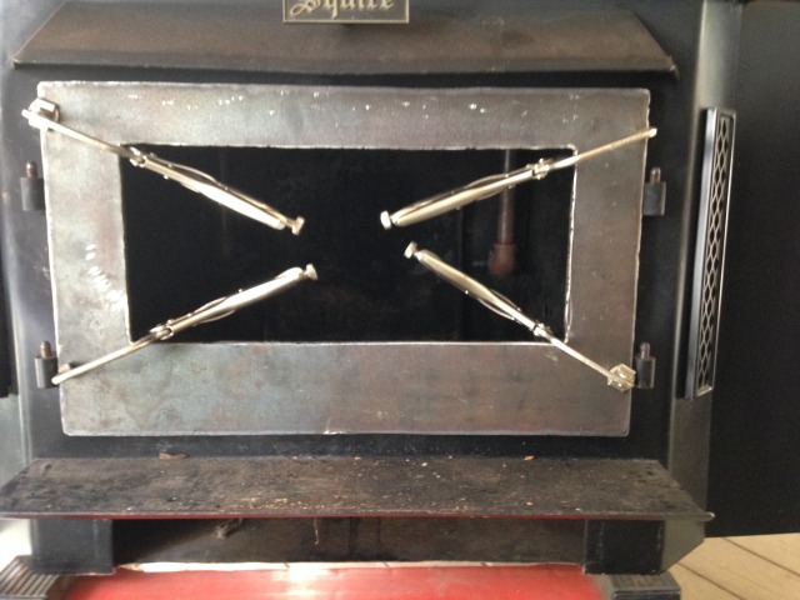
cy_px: 300
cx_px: 400
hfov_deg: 55.4
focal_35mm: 33
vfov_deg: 42.9
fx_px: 763
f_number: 2.4
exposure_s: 1/20
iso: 320
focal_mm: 4.1
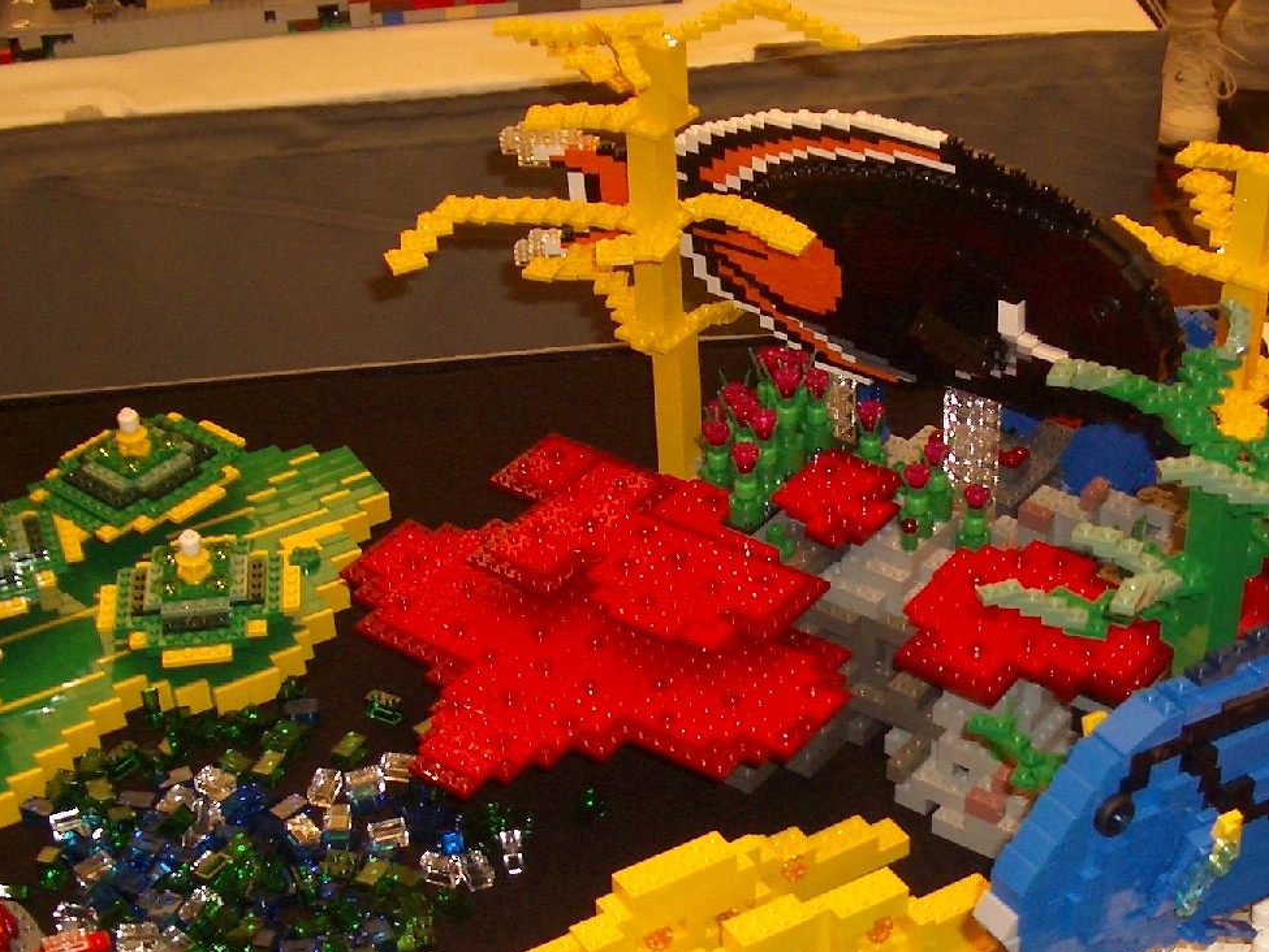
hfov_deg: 31.0
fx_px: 2274
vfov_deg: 23.4
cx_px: 830
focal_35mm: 62
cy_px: 749
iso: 100
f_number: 2.6
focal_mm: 5.8
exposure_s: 1/60
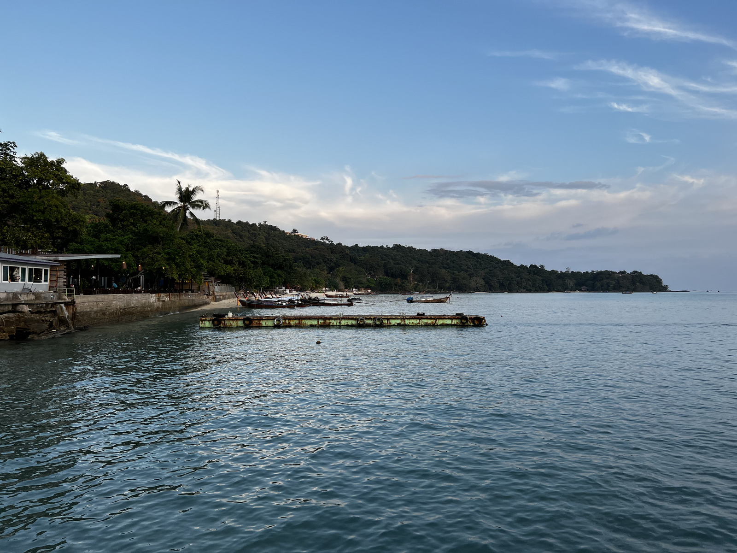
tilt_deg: +0.7
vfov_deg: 53.1
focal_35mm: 26
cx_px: 368
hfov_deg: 67.3
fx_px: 554
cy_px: 276
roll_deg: +0.0
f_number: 1.5
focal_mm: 5.7
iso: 50
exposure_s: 1/880
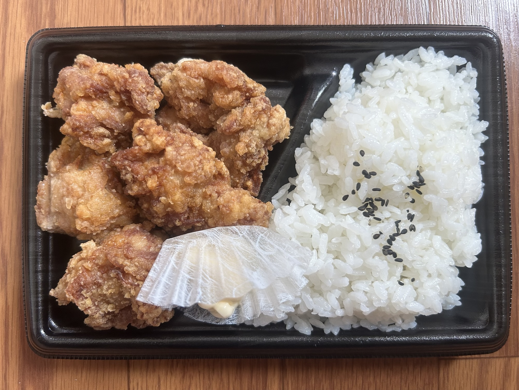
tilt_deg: -88.1
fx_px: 390
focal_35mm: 26
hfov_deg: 67.3
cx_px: 260
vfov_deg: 53.1
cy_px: 195
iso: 125
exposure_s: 1/82
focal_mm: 5.7
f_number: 1.5
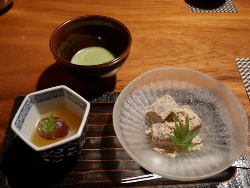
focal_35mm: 36
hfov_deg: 51.3
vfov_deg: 39.7
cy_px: 94
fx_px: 260
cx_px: 125
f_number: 4.2
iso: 3200
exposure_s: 1/20
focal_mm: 18
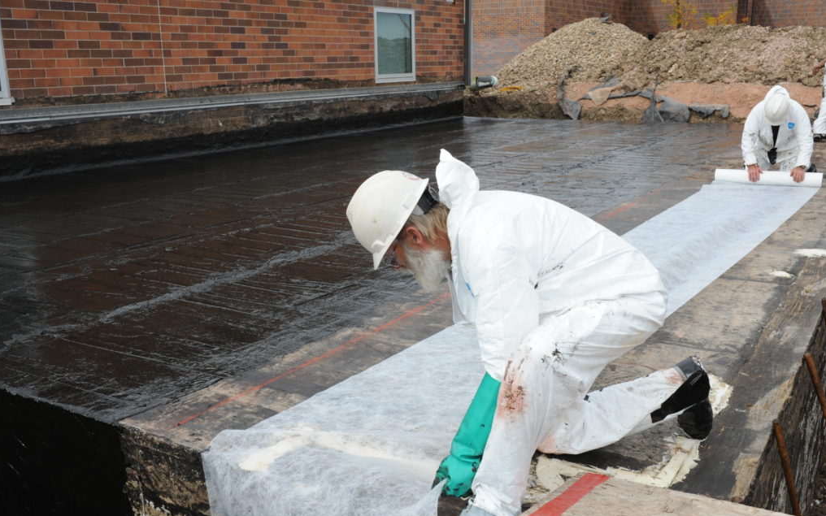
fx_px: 878
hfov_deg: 50.4
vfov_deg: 32.8
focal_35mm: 39
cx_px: 413
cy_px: 270
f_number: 16
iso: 800
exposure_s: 1/250
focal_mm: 38
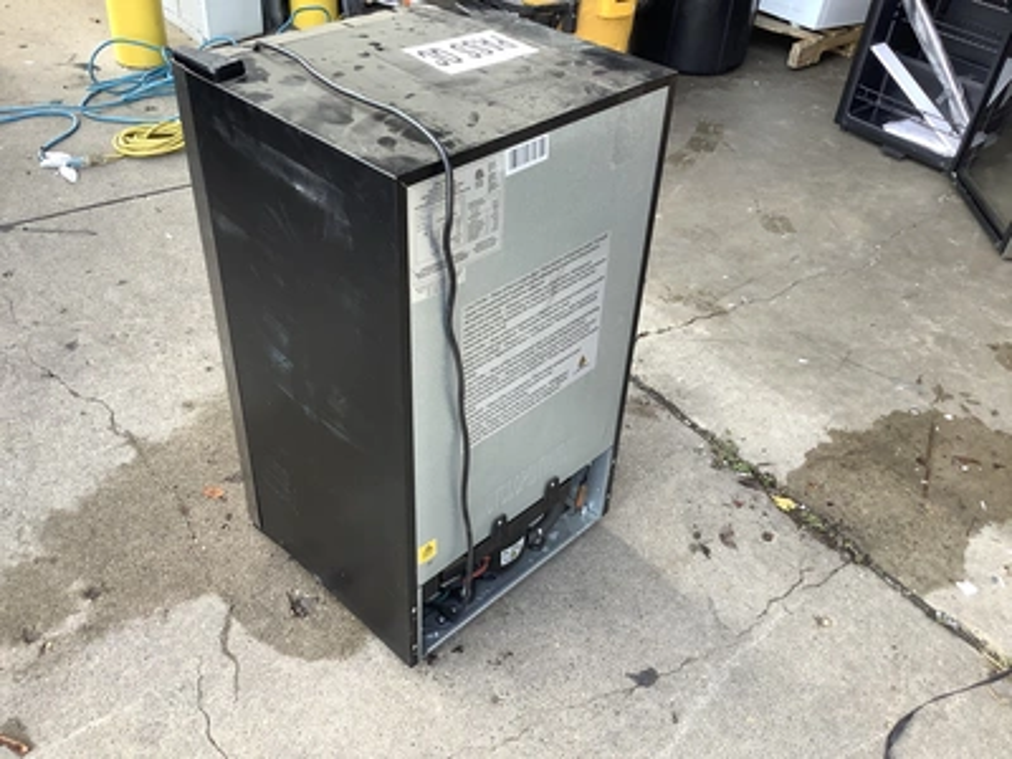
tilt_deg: -38.4
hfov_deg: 58.4
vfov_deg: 45.4
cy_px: 380
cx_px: 506
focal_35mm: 31
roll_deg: -5.0
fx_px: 906
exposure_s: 1/120
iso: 40
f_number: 2.4
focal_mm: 3.3
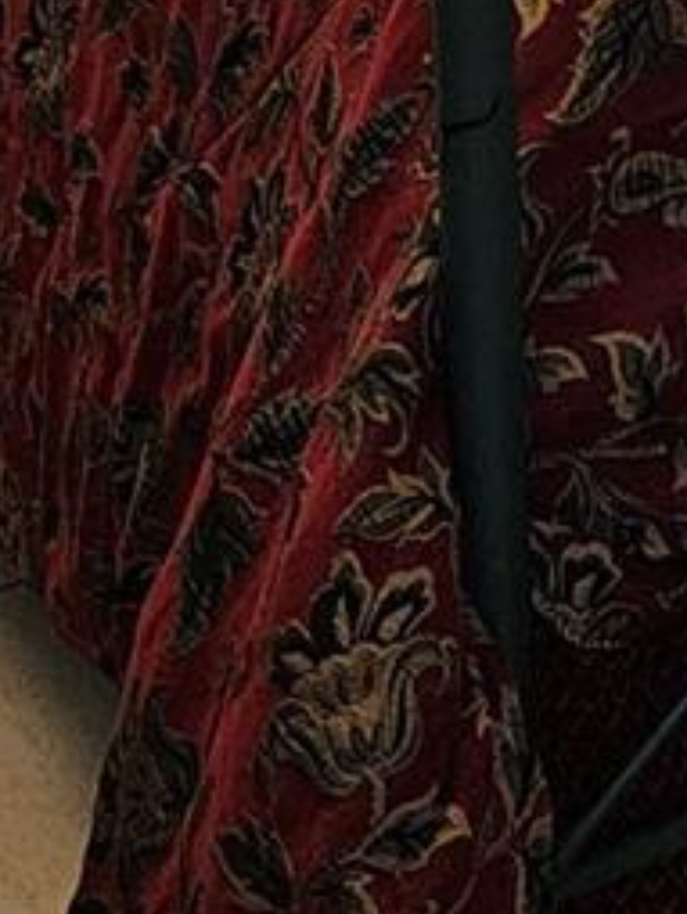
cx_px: 799
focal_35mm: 139
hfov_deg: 10.5
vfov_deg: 13.3
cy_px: -482
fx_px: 3672
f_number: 1.7
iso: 100
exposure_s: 1/30
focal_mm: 6.3
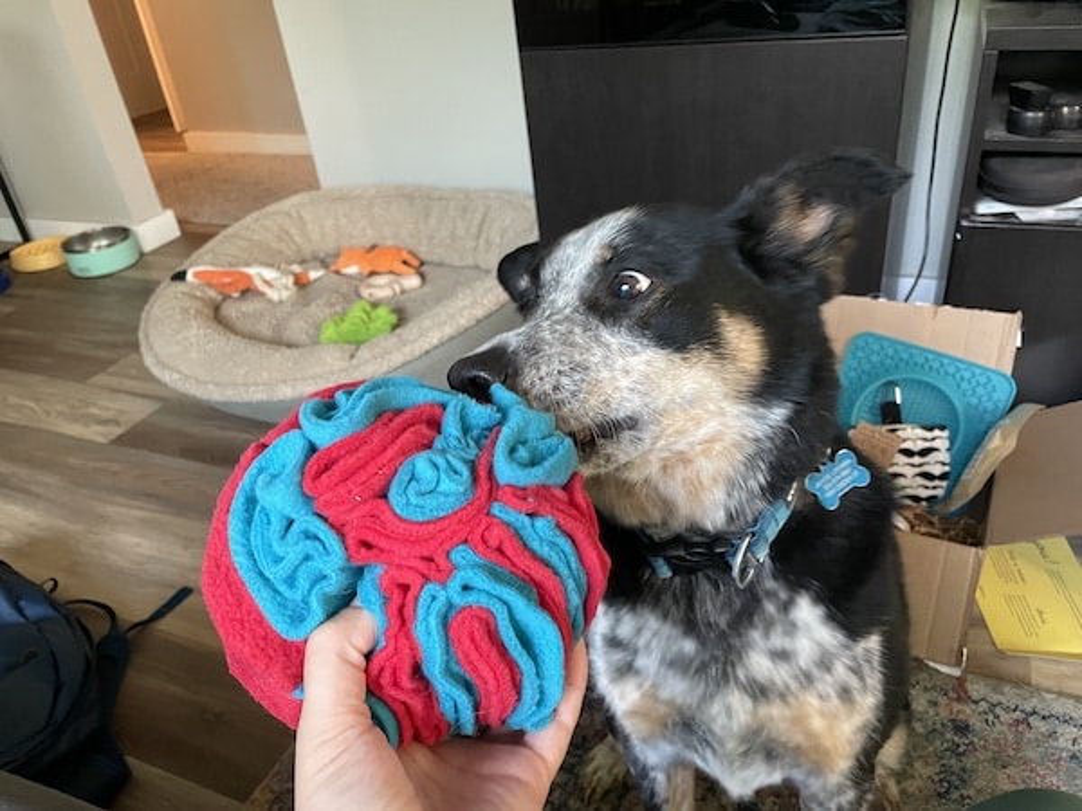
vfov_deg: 53.1
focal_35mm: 26
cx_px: 541
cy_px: 406
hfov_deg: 67.3
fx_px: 813
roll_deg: +7.8
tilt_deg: -31.3
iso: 500
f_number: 1.6
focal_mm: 4.2
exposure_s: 1/60
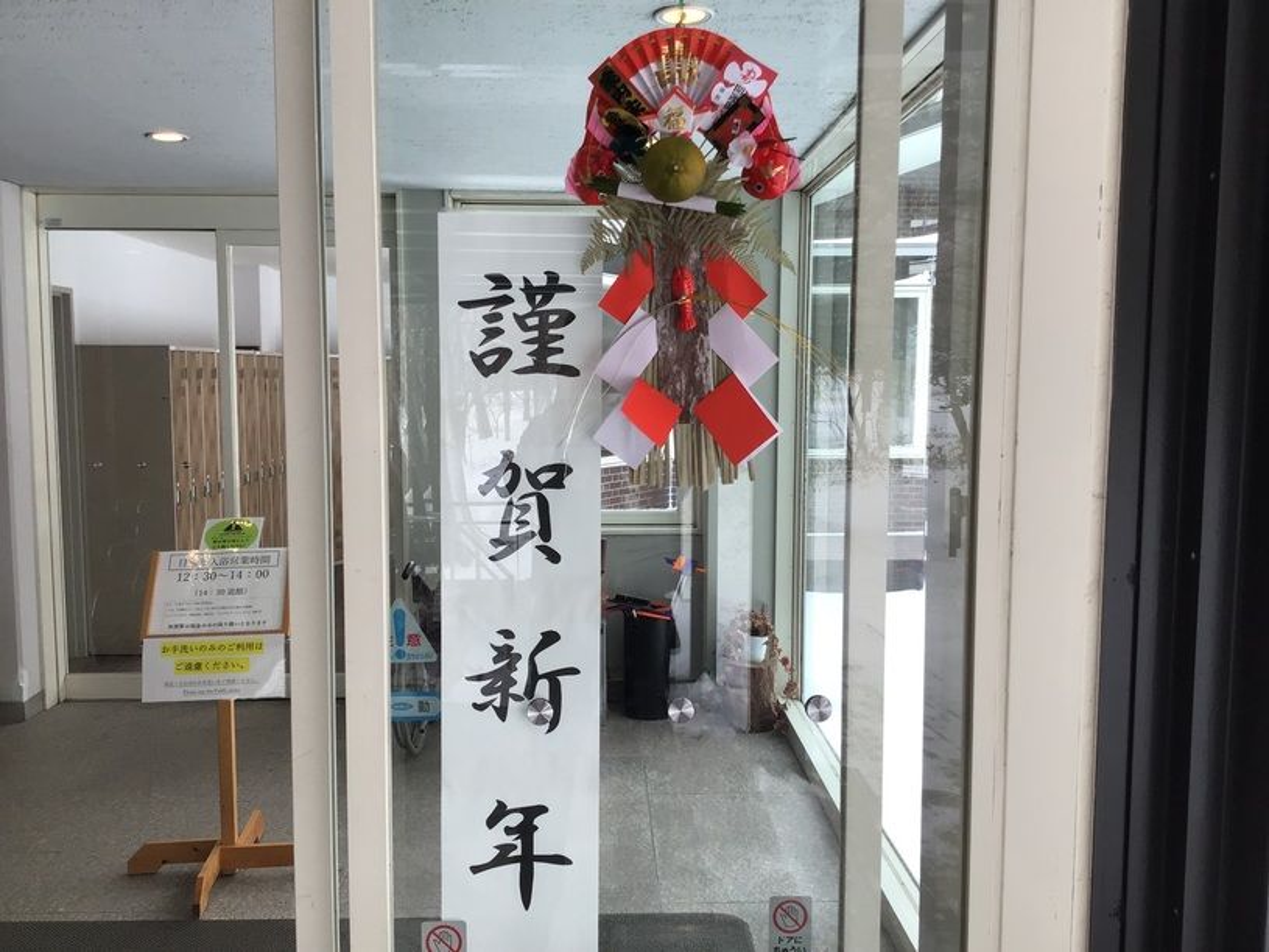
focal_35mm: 31
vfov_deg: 45.4
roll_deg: -1.7
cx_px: 634
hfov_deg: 58.4
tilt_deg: -7.1
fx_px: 1136
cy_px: 476
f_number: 2.4
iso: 40
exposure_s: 1/120
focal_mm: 3.3
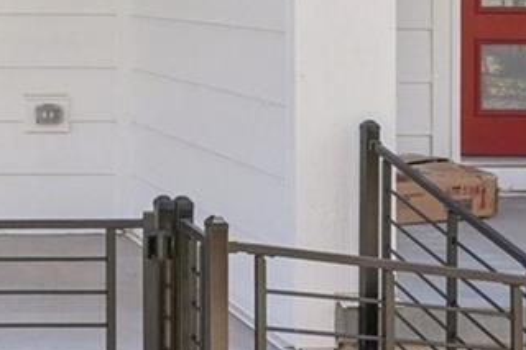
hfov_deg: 20.5
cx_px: -298
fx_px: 1205
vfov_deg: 15.0
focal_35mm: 82
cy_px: -210
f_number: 8
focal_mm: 11
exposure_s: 1/90
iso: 100
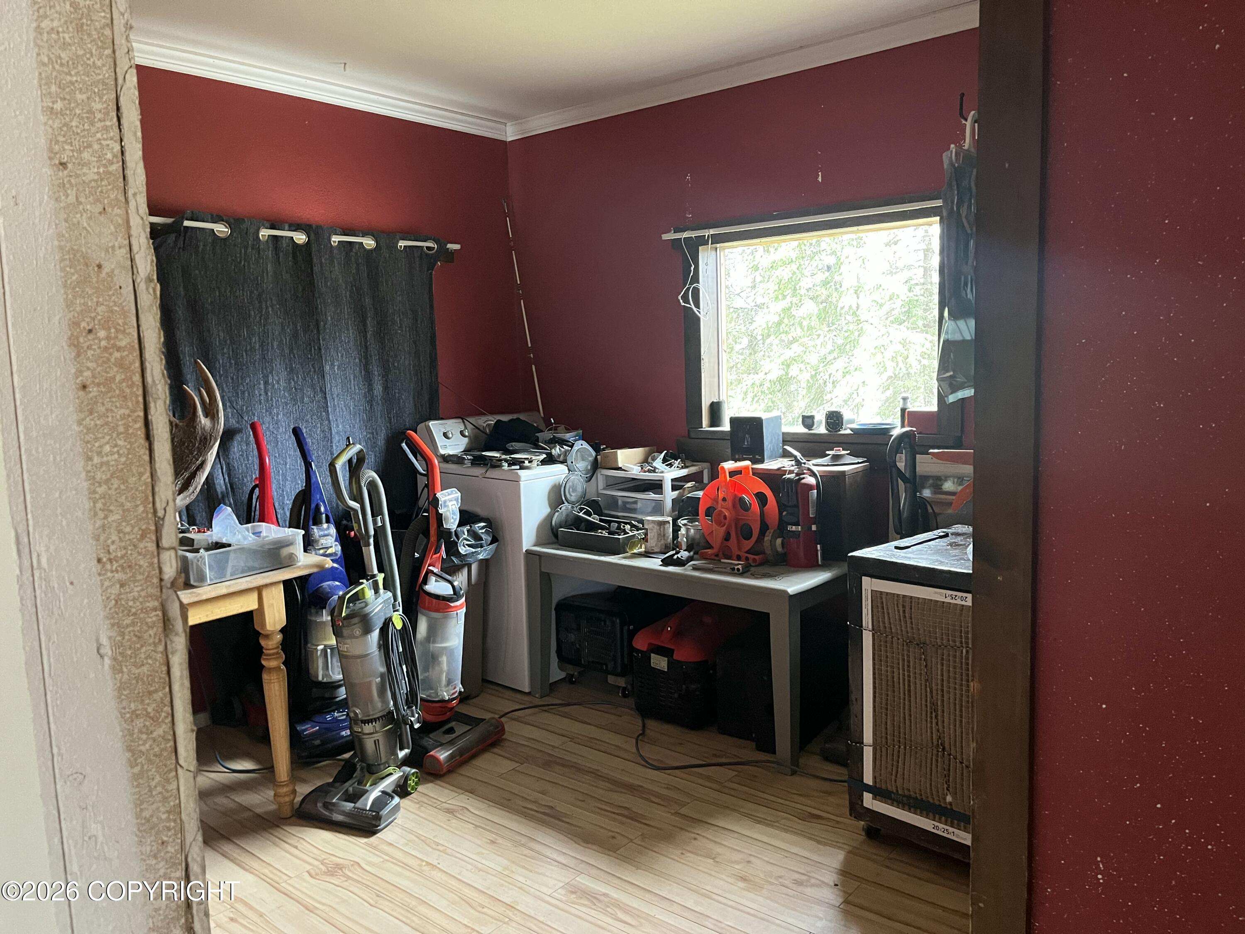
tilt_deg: -6.4
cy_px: 467
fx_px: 935
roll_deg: +2.7
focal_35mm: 26
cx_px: 622
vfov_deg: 53.1
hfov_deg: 67.3
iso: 500
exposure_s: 1/50
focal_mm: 5.1
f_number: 1.6
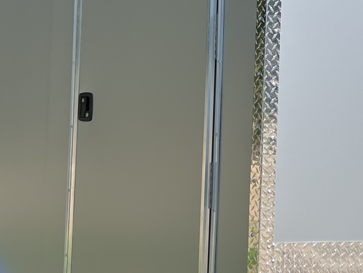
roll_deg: -1.3
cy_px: 92
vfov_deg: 15.5
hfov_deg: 20.5
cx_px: 251
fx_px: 997
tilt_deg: +1.9
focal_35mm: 95
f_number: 1.5
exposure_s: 1/3460
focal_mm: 5.7
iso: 50
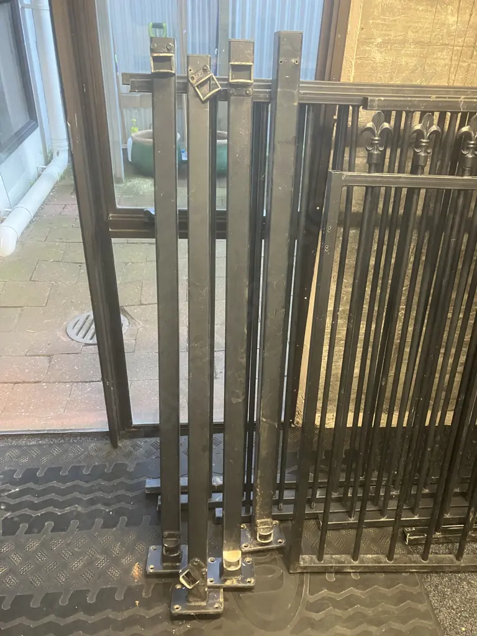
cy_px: 318
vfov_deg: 63.4
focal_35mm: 28
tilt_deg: -32.2
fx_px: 514
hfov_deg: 49.7
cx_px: 238
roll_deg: -3.5
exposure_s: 1/33
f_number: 1.8
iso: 250
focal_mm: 3.99
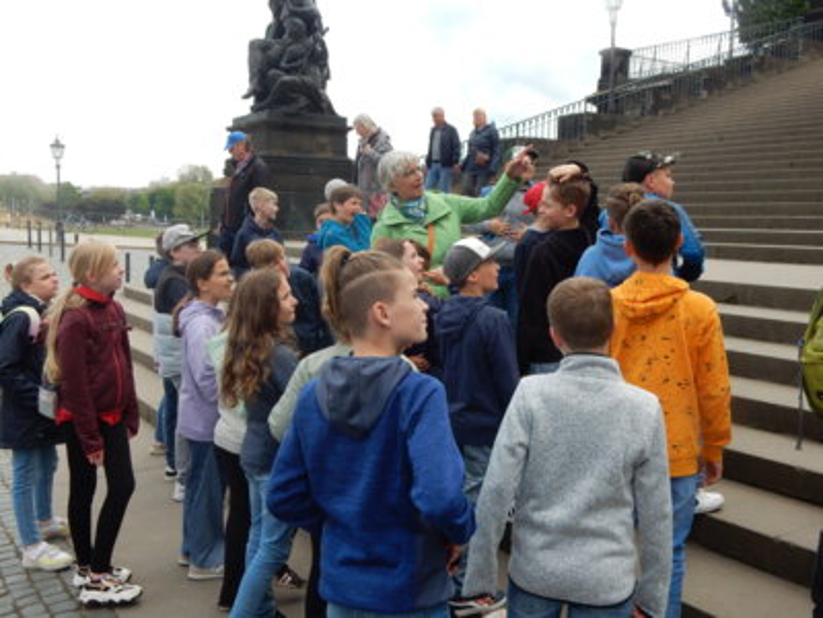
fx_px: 856
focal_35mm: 36
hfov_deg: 51.4
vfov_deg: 39.7
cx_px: 412
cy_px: 309
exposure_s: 1/320
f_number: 4
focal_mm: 6.4
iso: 125
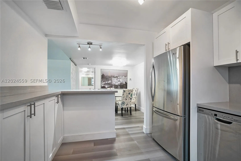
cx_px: 120
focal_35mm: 15
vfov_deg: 77.3
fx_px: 100
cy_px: 80
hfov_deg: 100.4
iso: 320
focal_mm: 10
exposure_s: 1/25
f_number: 5.6
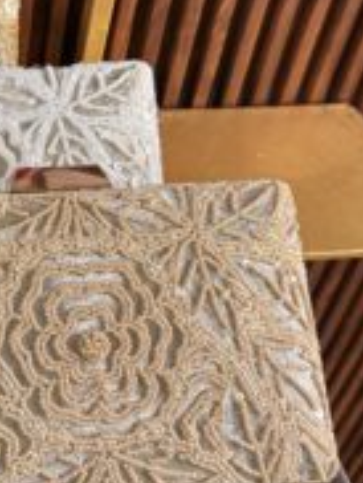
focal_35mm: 57
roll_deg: -4.4
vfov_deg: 32.8
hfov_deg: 24.2
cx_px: -24
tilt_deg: -37.9
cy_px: 93
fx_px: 795
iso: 125
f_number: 1.6
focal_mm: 5.96
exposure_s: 1/100
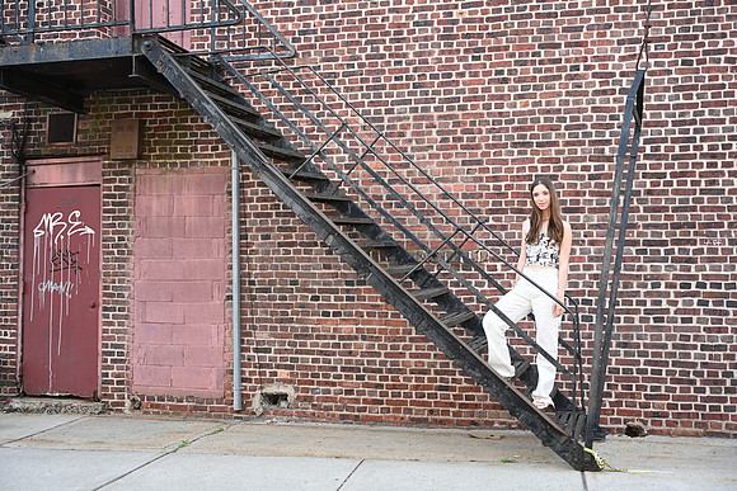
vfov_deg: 33.4
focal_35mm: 40
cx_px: 368
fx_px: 819
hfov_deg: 48.4
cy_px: 246
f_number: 3.2
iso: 250
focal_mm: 40
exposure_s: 1/160
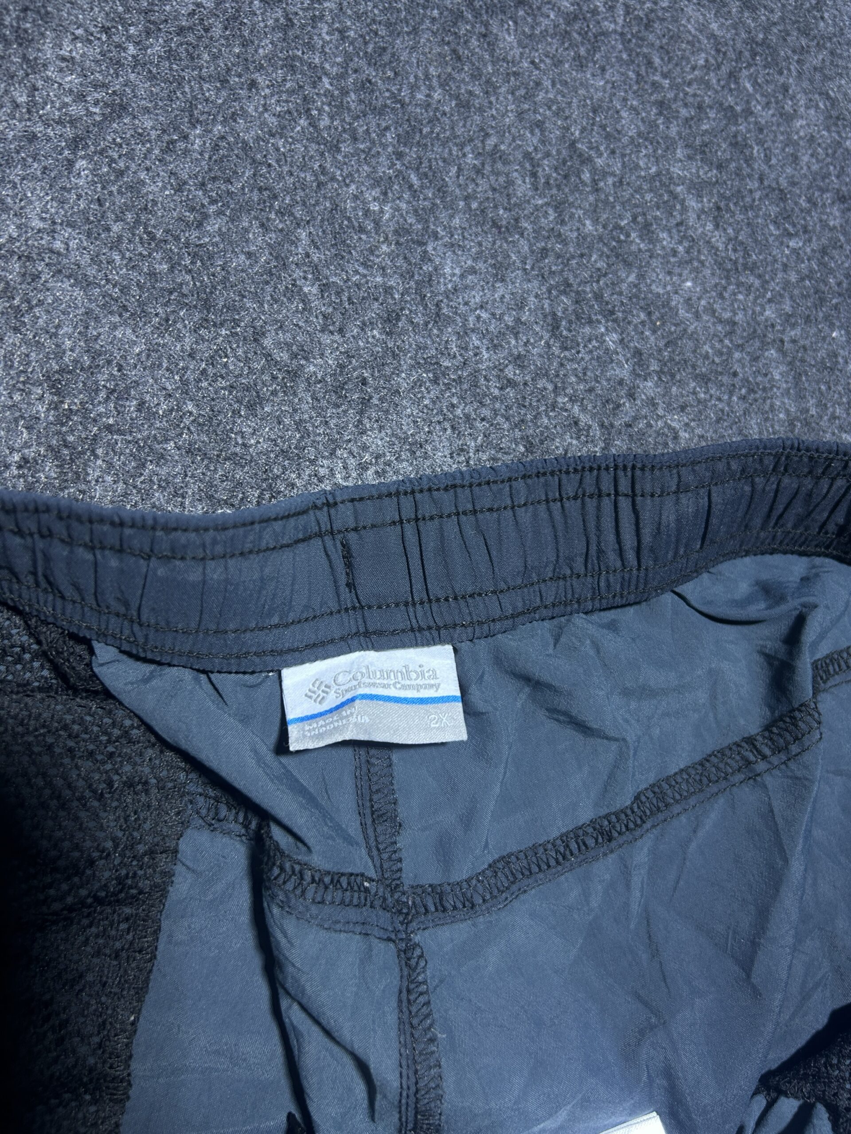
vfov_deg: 67.3
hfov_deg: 53.1
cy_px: 567
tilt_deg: -59.4
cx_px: 426
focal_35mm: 26
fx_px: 852
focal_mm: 5.7
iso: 100
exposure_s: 1/50
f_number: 1.5
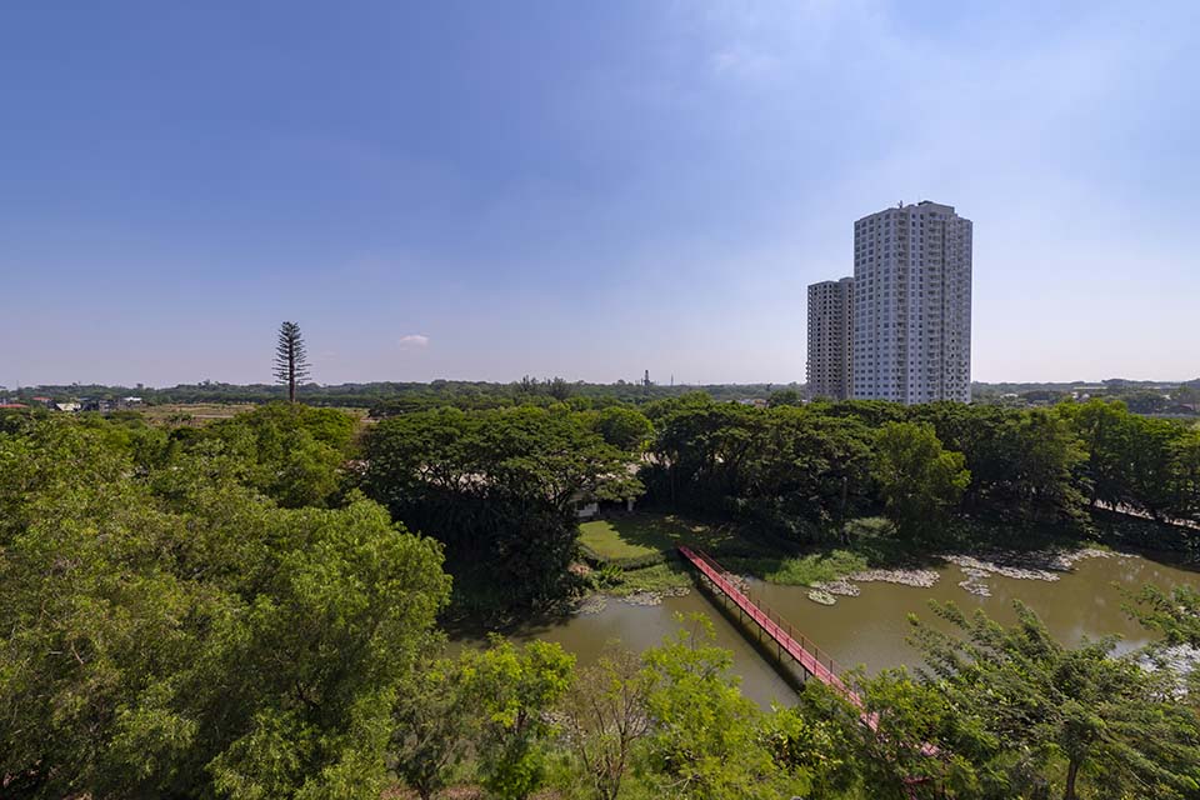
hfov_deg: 104.3
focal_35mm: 14
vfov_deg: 81.2
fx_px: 467
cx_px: 600
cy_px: 400
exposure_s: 1/200
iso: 100
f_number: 11
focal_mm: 14
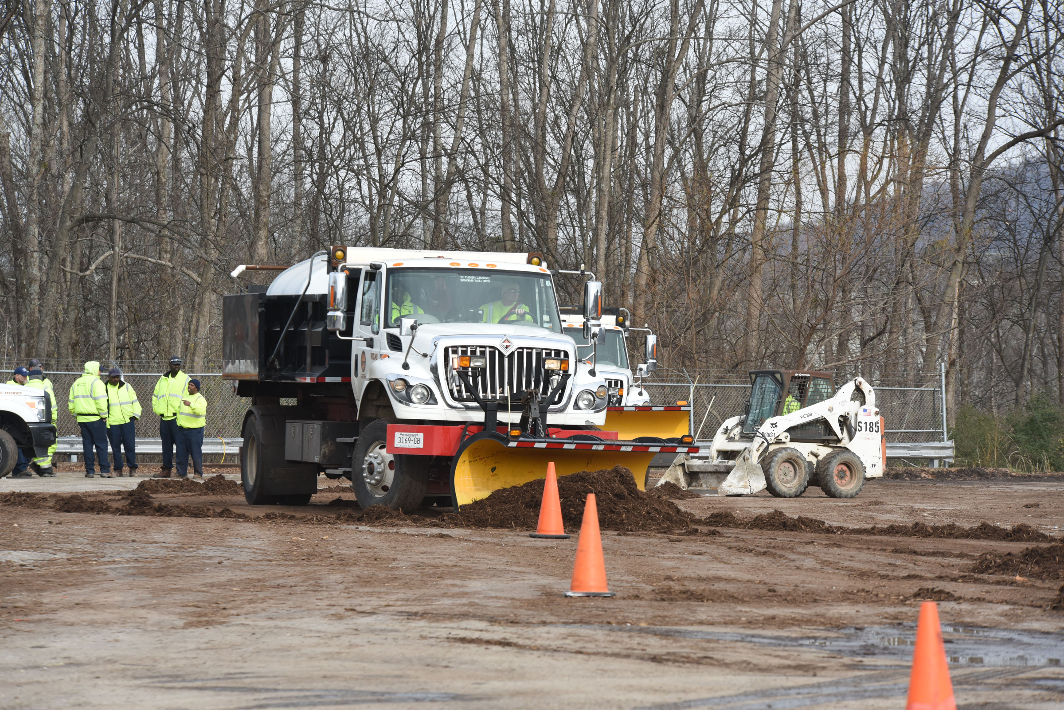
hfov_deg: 11.1
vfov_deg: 7.4
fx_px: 5469
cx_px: 532
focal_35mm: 185
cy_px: 355
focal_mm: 185
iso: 800
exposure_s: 1/1250
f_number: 7.1
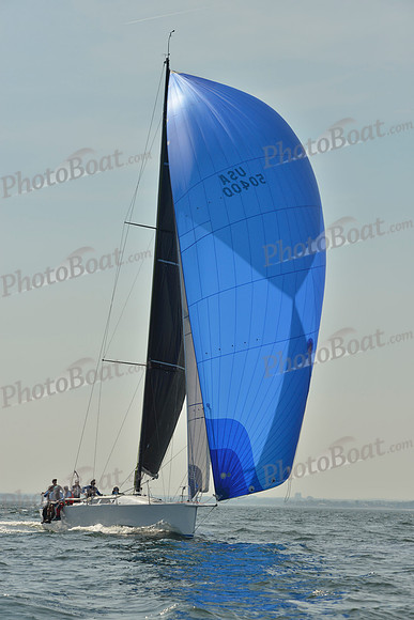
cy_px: 310
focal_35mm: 98
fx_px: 1689
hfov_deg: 14.0
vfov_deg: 20.8
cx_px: 207
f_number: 8
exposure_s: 1/1250
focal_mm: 98
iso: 200
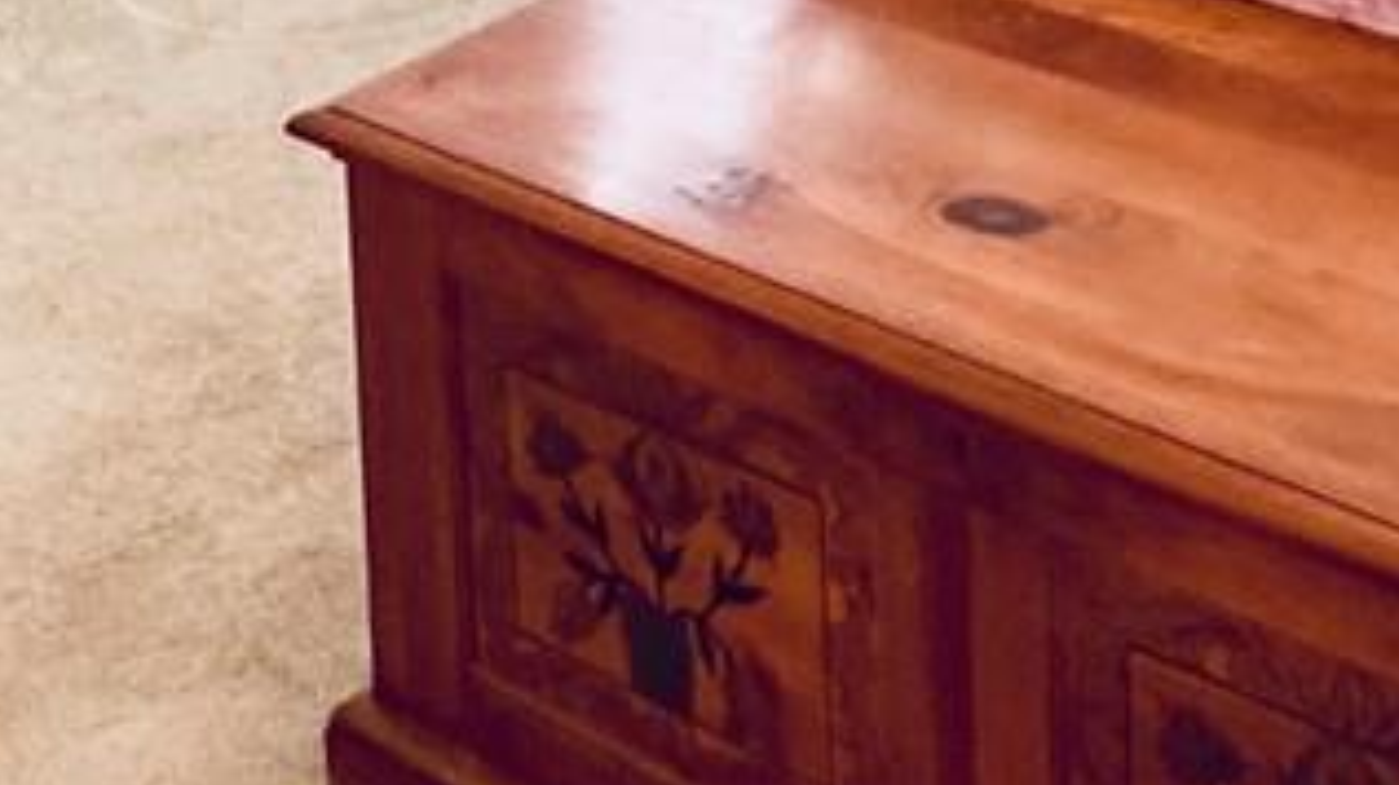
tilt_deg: -6.4
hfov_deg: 27.3
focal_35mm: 77
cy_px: -825
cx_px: 984
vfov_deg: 13.3
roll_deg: +1.4
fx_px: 2855
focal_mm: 2.22
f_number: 2.2
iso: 250
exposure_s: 1/120
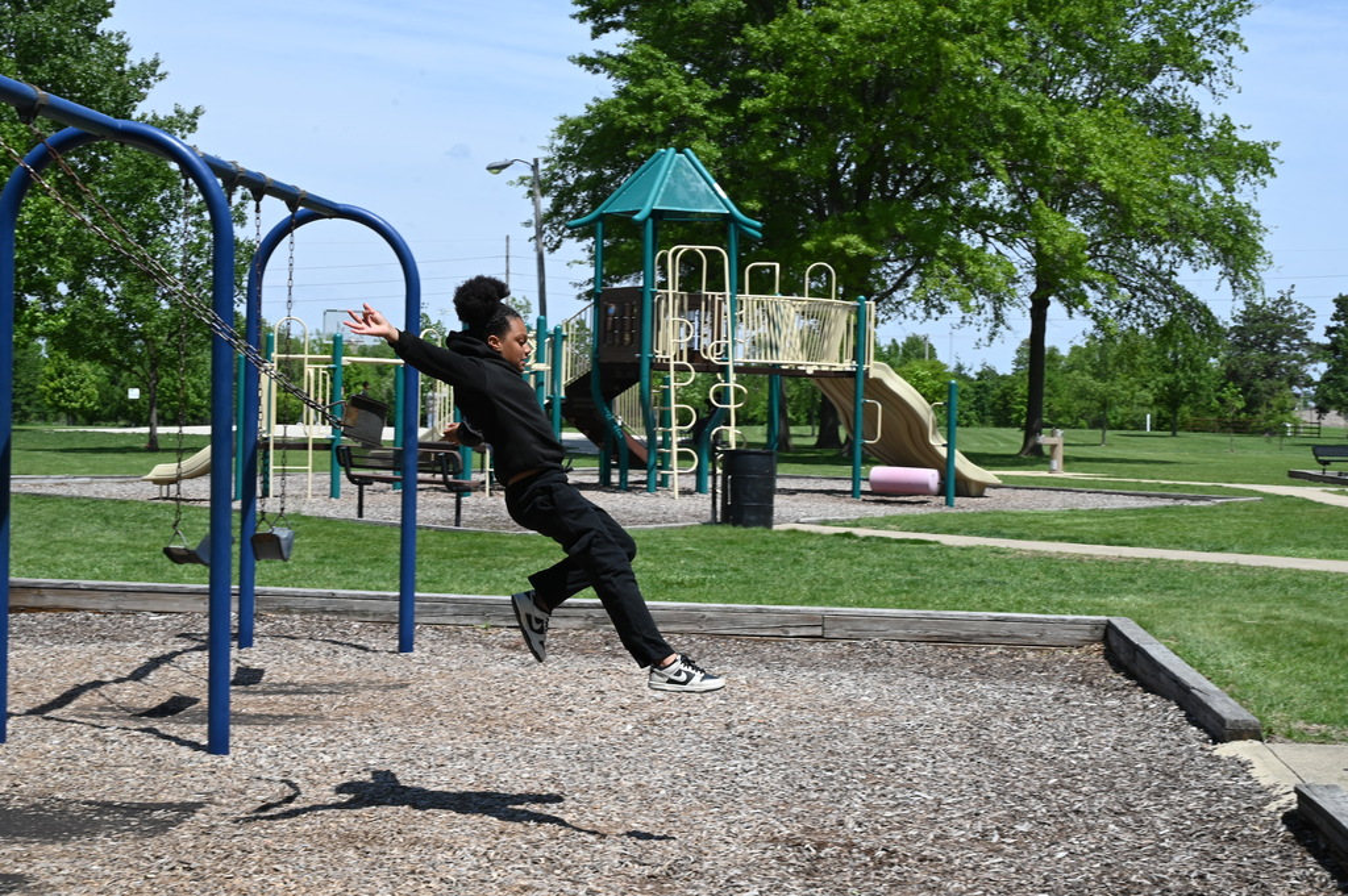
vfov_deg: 24.6
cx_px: 674
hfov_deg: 36.3
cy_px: 448
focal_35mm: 55
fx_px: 2058
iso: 800
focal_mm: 55
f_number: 14
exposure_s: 1/800
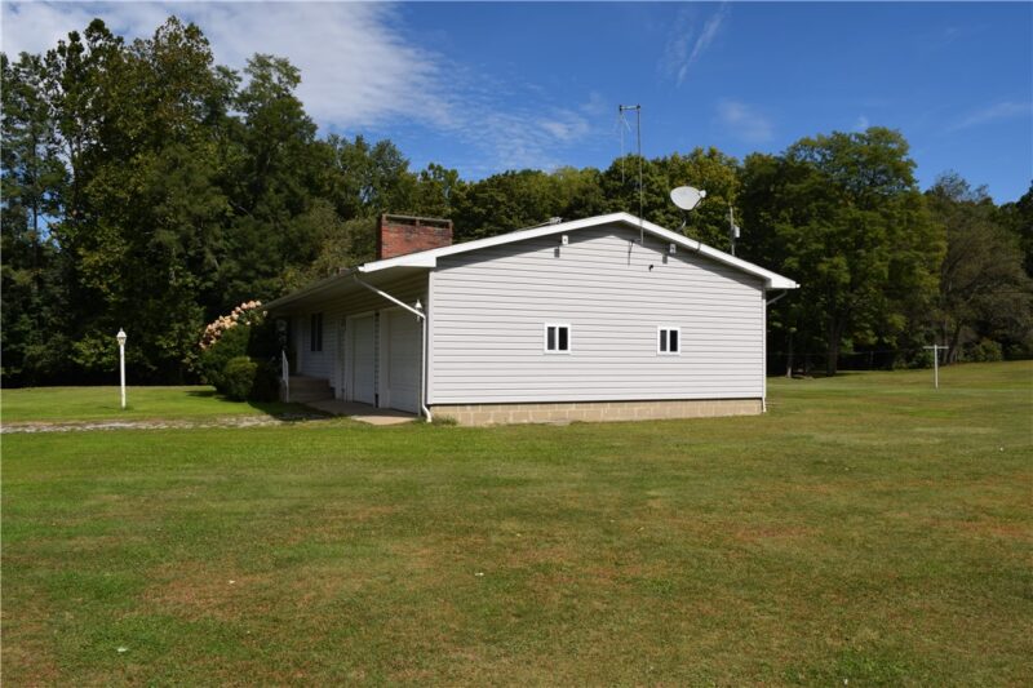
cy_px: 344
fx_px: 775
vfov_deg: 47.9
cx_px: 516
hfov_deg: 67.4
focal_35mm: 27
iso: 100
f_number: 13
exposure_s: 1/200
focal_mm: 18
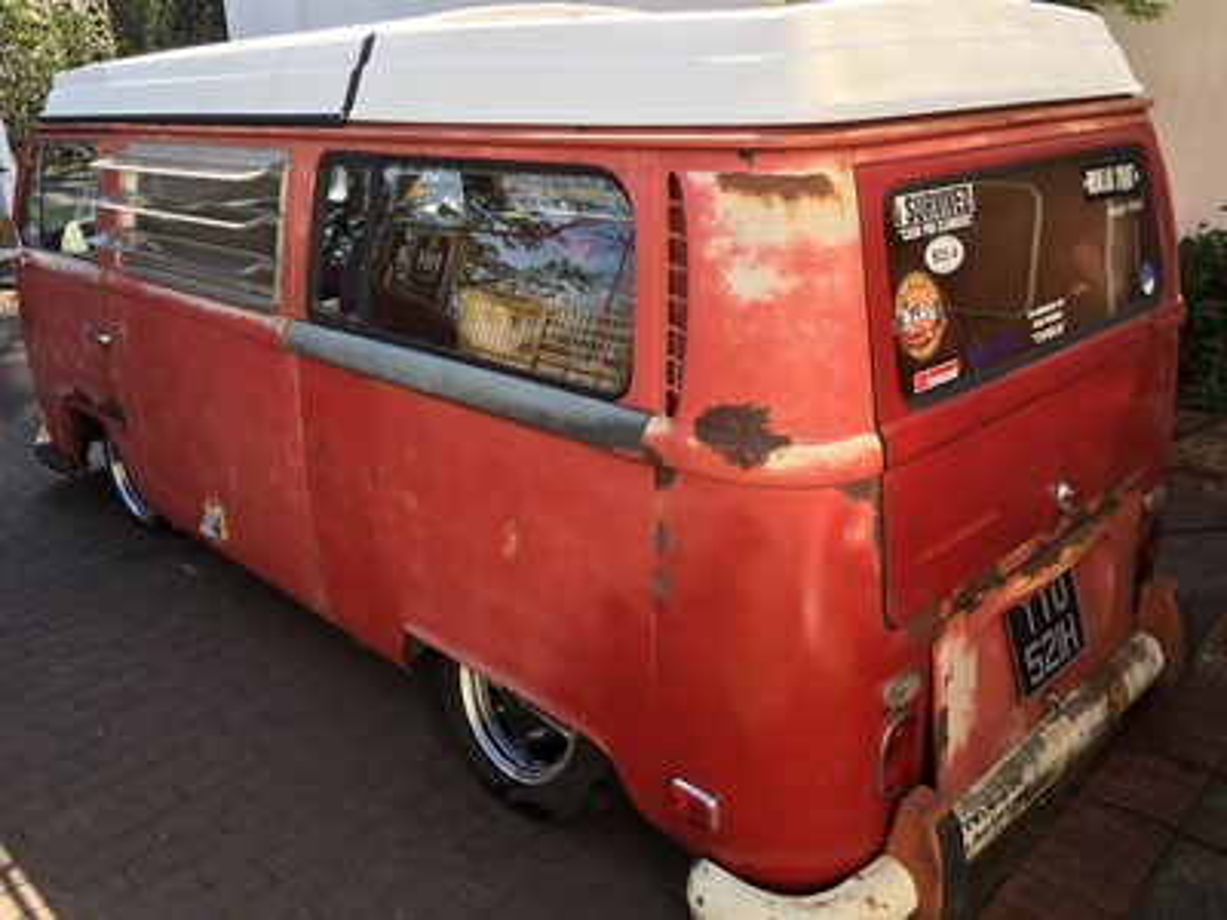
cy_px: 460
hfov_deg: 61.7
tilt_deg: -19.3
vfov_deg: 48.2
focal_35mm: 29
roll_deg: -0.3
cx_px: 614
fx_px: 1028
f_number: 2.2
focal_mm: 4.15
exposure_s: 1/248
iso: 25
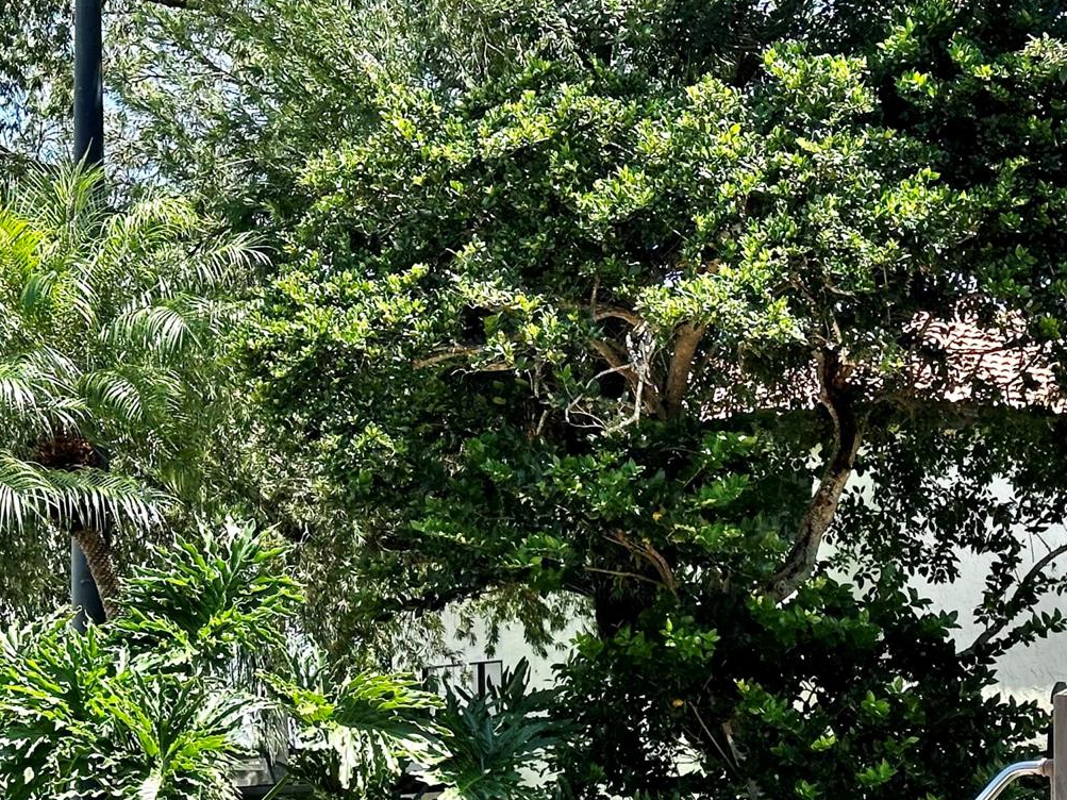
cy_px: 810
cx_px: 1016
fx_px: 3020
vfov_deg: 14.8
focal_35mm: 98
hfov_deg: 19.6
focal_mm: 6.86
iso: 64
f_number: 1.78
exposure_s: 1/1185
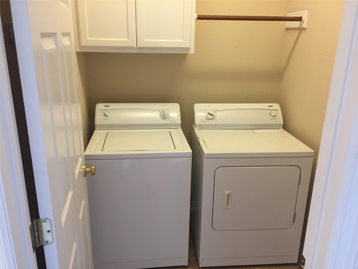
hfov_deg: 61.7
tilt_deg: -15.8
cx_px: 179
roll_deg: -1.9
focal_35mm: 29
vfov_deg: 48.2
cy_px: 134
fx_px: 300
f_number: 2.2
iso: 100
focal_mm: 4.15
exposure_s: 1/30
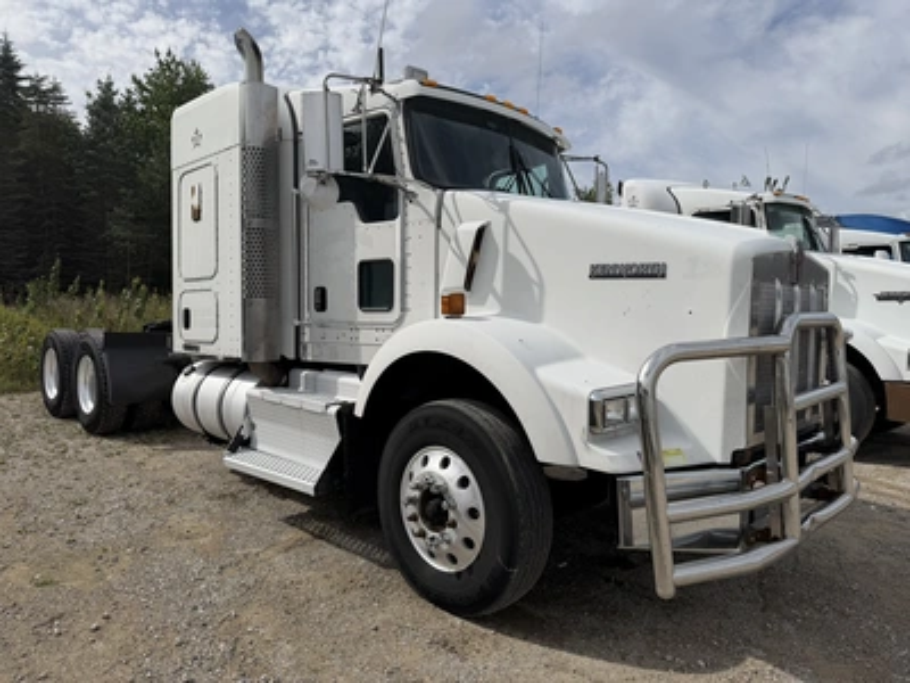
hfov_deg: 71.6
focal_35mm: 24
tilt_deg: -4.5
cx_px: 455
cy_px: 342
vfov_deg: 56.8
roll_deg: -0.5
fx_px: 631
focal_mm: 6.76
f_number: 1.78
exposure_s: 1/11905
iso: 100
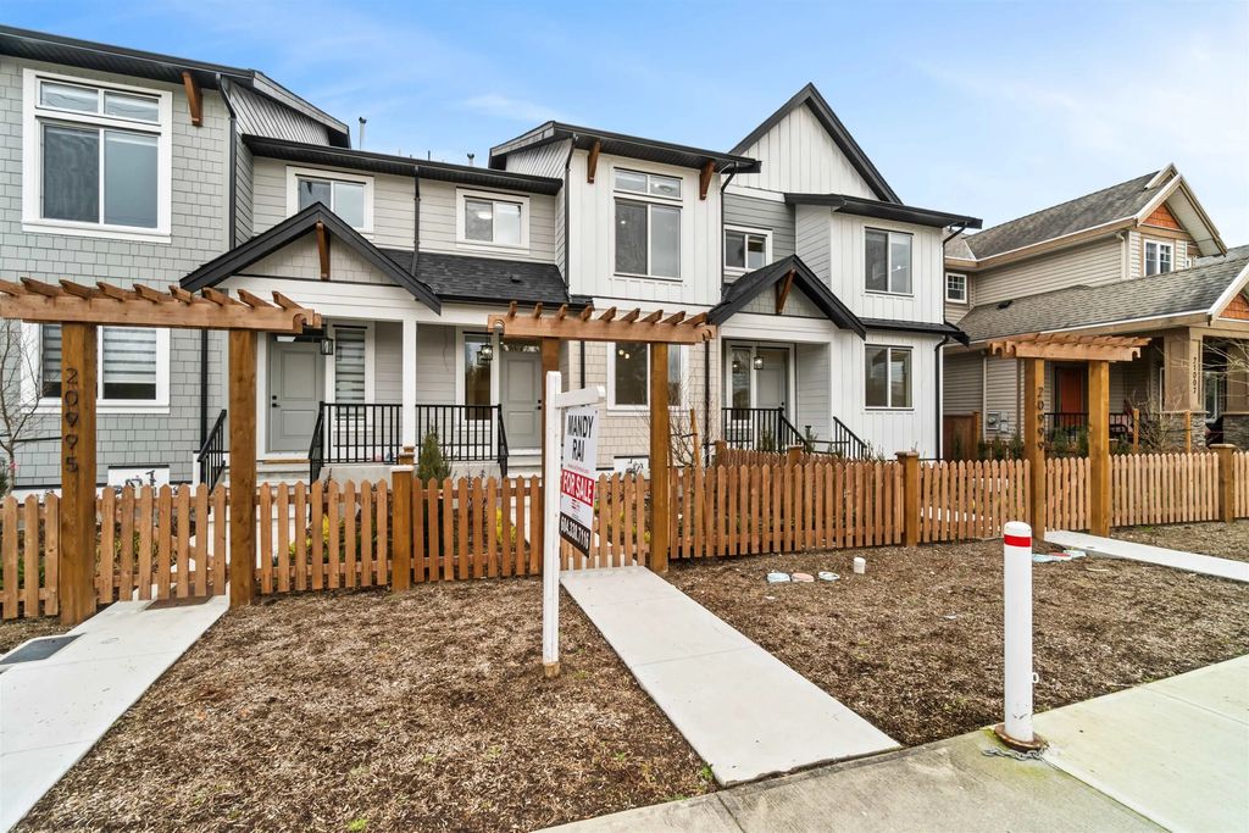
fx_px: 520
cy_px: 416
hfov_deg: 100.4
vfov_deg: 77.3
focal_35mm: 15
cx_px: 624
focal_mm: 10
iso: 125
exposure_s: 1/25
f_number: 8
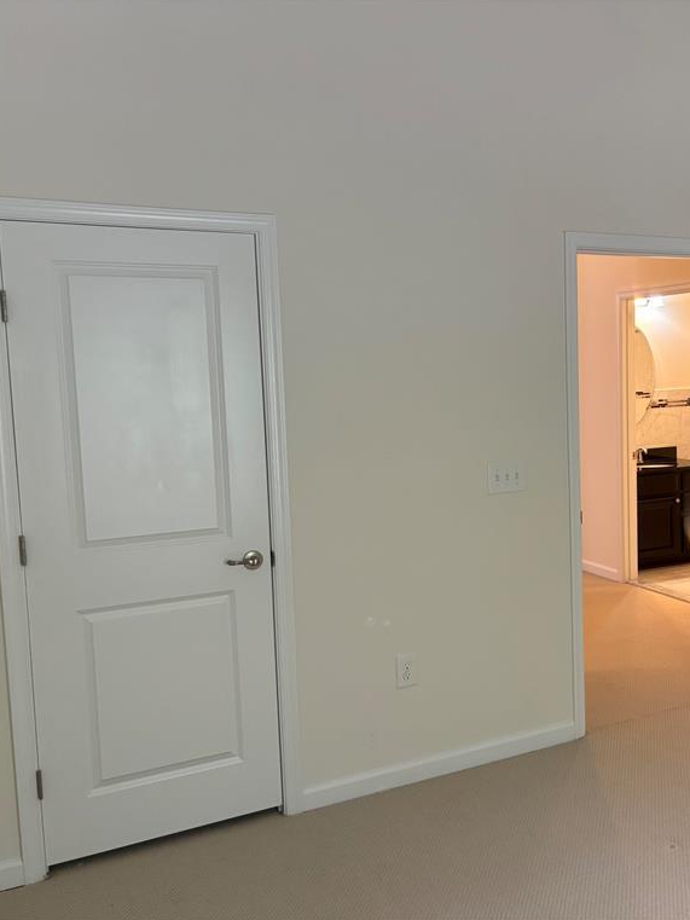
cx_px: 518
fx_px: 930
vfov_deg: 52.6
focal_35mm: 35
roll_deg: +0.9
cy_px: 459
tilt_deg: -6.8
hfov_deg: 39.6
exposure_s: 1/60
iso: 160
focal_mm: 5.96
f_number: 1.6
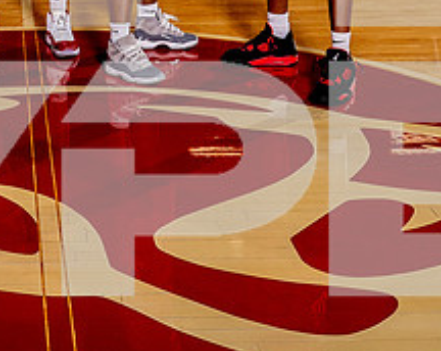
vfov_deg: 16.4
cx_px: 23
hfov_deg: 21.2
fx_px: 1146
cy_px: -122
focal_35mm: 88
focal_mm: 26
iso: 400
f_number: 8
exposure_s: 1/250
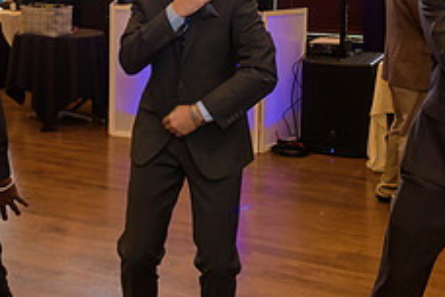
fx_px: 754
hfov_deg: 32.8
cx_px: 182
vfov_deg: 21.4
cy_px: -11
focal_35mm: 61
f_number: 3.2
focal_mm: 24
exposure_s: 1/125
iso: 1600
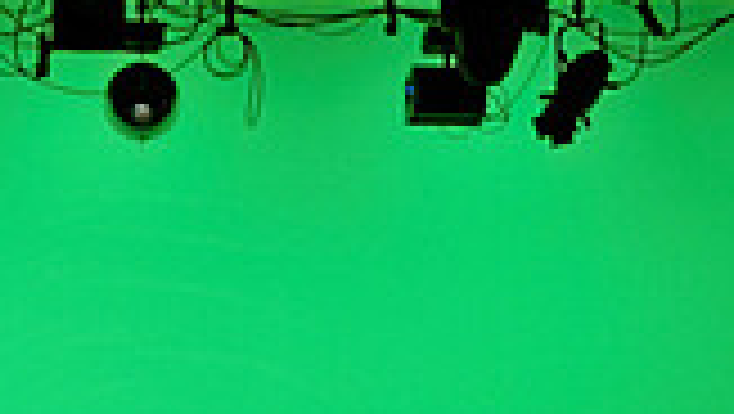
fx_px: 3233
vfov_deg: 7.0
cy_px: 859
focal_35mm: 166
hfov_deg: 12.8
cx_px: 67
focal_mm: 39
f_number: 2.8
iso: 1600
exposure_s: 1/270
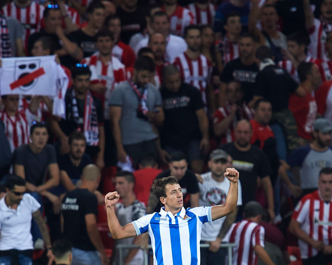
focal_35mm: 735
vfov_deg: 2.1
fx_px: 7222
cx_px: 166
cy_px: 132
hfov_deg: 2.6
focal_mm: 650
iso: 3200
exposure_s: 1/800
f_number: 4.8
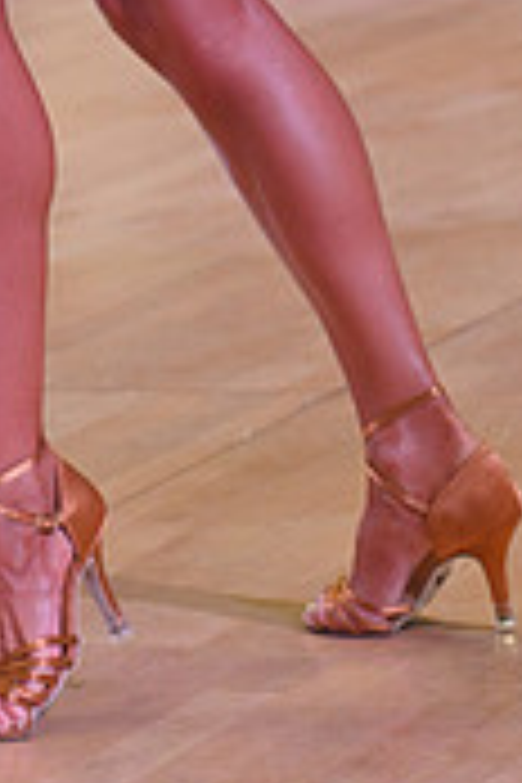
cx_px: 92
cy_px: -472
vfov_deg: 7.5
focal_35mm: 267
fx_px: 5807
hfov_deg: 5.1
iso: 4000
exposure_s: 1/400
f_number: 5
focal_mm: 80
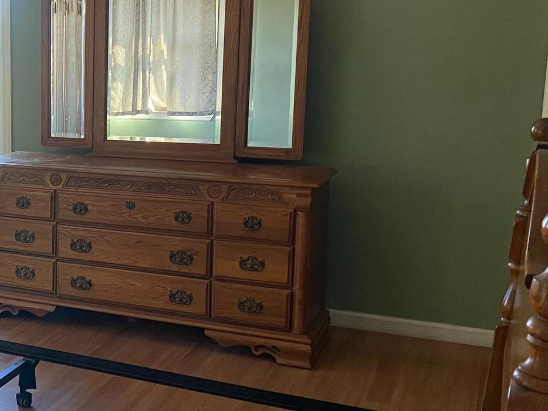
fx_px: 903
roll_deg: +0.6
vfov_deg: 25.7
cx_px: -10
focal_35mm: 57
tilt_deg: -7.8
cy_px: 210
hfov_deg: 31.1
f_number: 1.8
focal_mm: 4.25
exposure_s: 1/60
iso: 125
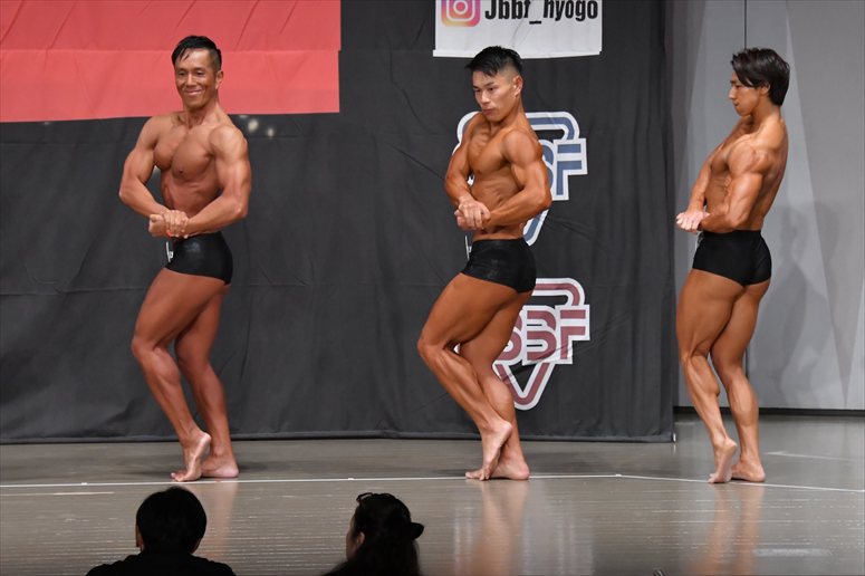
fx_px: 4851
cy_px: 288
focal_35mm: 202
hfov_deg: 10.2
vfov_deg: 6.8
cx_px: 432
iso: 5000
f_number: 5.6
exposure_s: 1/400
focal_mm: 135
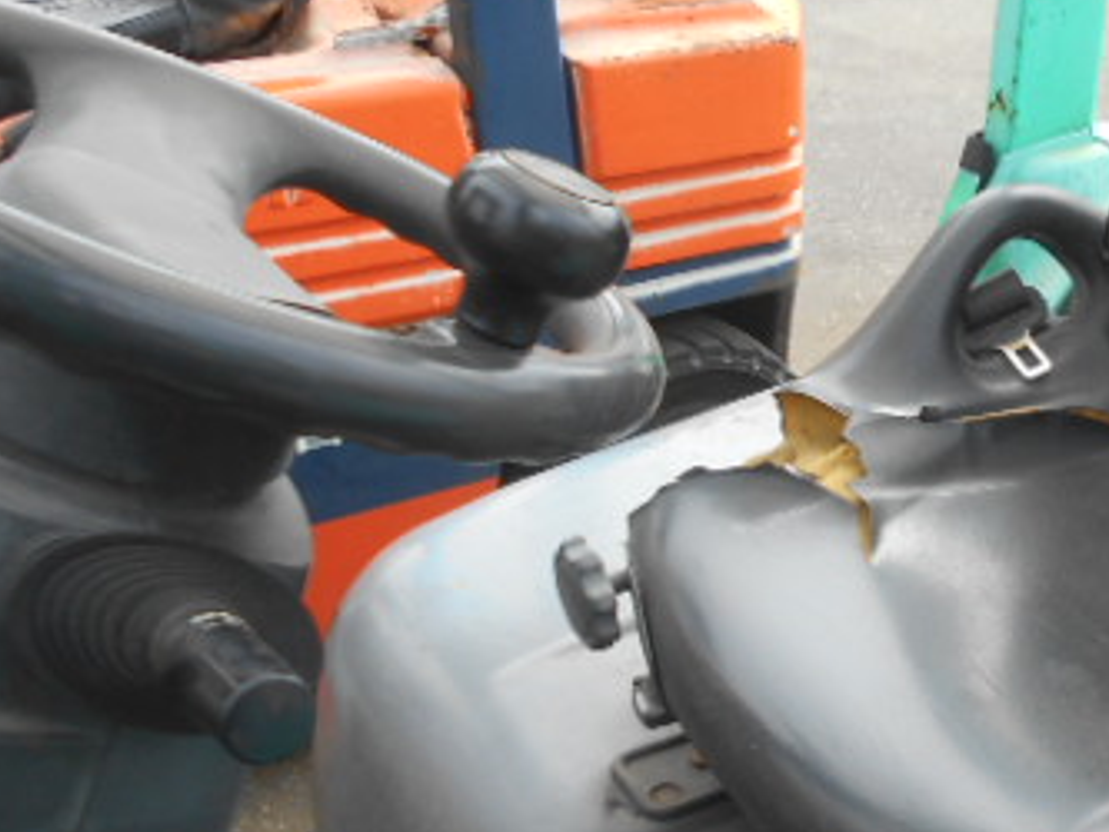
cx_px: 879
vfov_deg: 29.1
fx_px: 1602
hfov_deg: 36.9
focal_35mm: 50
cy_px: 429
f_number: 3.2
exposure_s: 1/200
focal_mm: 4.6
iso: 80
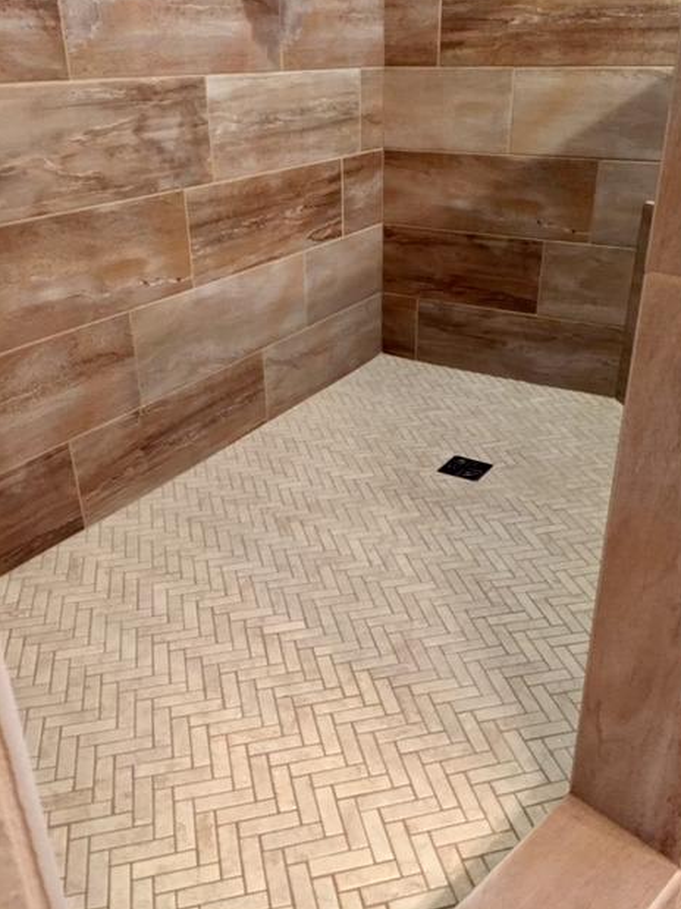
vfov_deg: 60.0
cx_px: 349
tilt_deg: -26.6
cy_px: 452
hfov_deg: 46.8
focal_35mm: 30
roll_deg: +1.2
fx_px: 787
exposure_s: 1/30
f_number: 2.2
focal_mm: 4.15
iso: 250
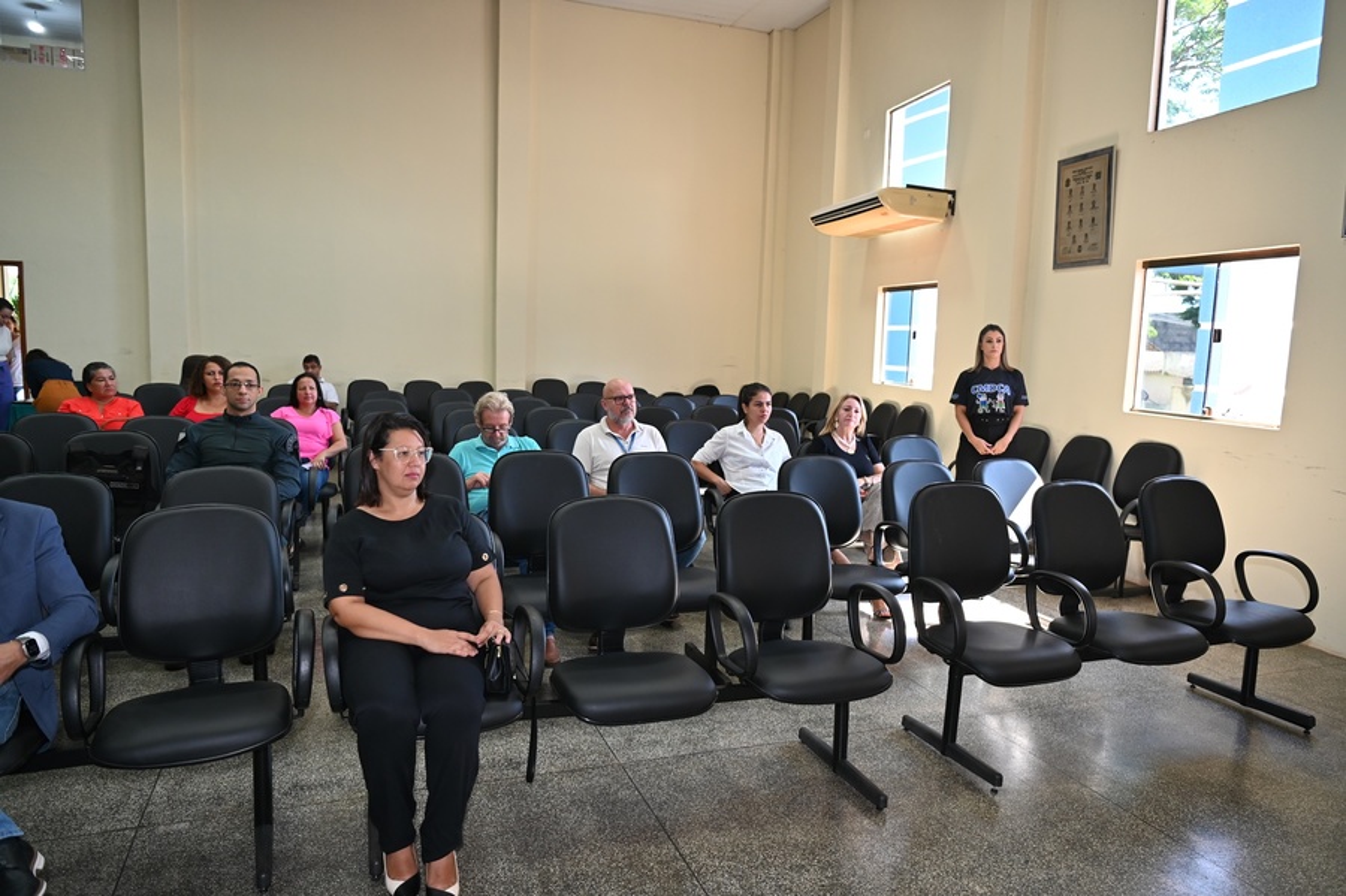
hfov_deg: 73.8
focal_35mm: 24
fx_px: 897
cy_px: 448
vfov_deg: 53.1
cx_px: 673
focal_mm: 24
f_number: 2.8
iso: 900
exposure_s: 1/200
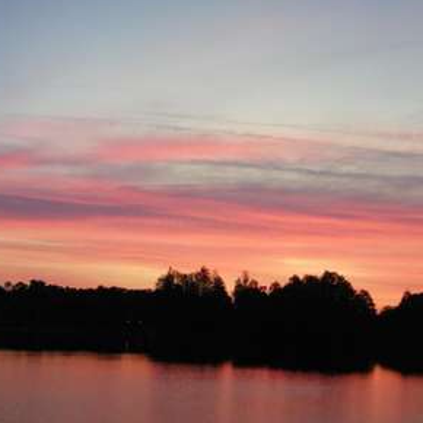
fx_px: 871
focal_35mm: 63
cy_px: 245
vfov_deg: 27.3
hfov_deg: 27.3
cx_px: 191
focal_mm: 7.7
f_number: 3.9
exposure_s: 1/40
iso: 200
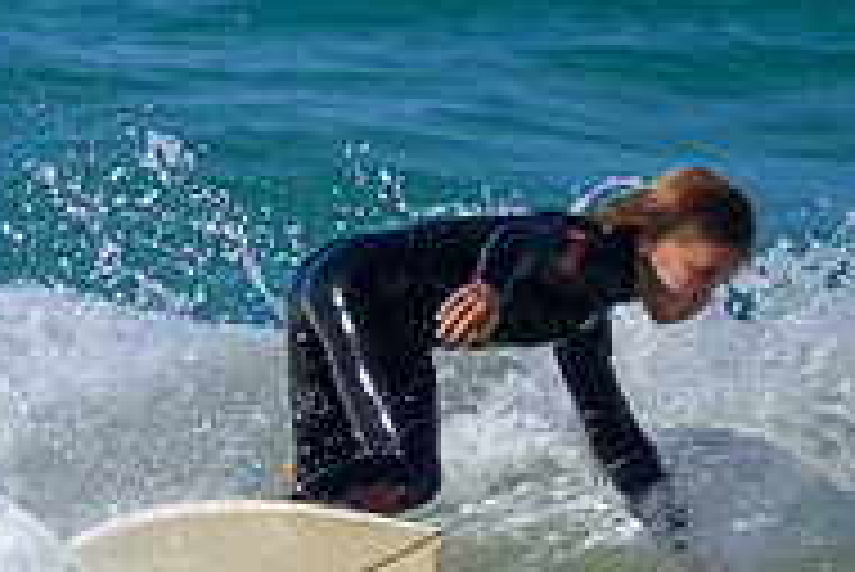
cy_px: 393
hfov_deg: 0.6
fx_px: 79549
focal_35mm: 3347
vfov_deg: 0.4
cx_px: 107
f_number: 6.3
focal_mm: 800
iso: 320
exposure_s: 1/2000
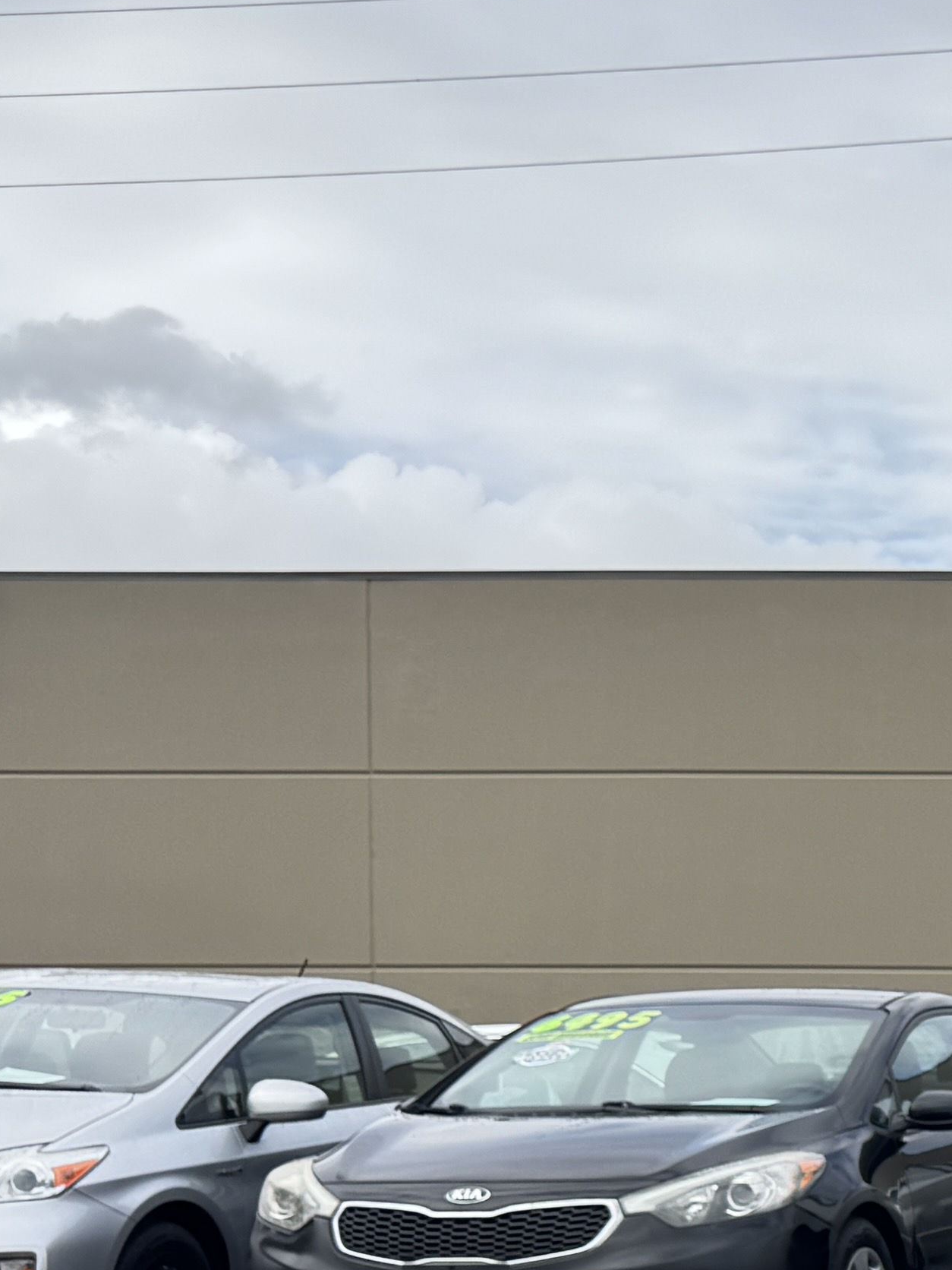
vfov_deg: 23.0
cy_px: 1239
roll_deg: -0.9
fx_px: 3007
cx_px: 1847
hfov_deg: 15.0
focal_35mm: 82
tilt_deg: -2.7
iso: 80
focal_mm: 6.76
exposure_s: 1/1980
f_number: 1.78
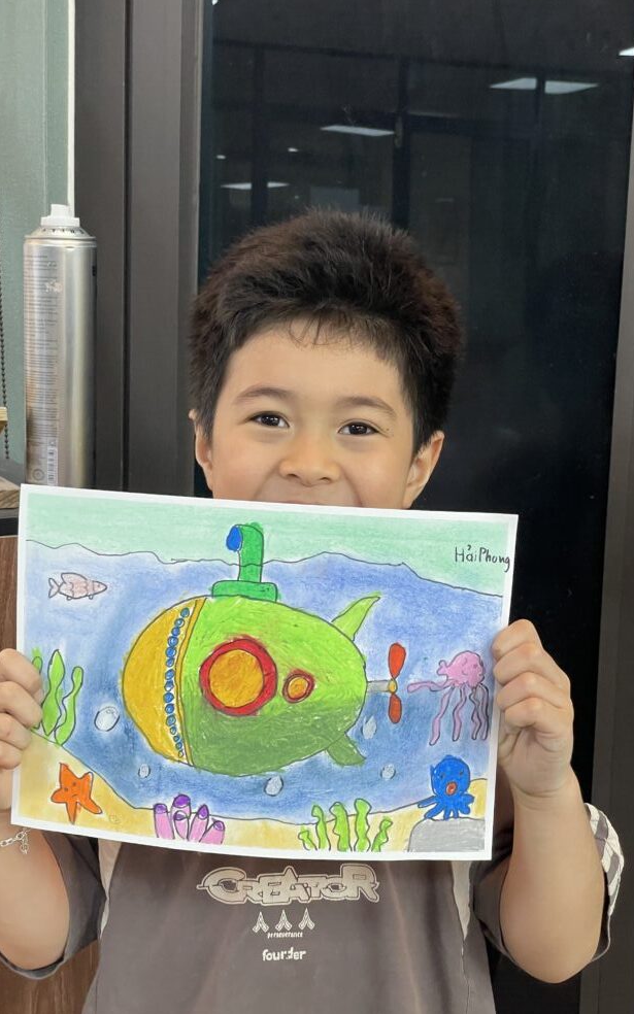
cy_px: 512
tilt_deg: -9.1
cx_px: 269
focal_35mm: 56
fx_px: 1548
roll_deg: -0.9
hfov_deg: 23.1
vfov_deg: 36.3
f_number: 2
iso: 160
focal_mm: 6
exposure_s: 1/100
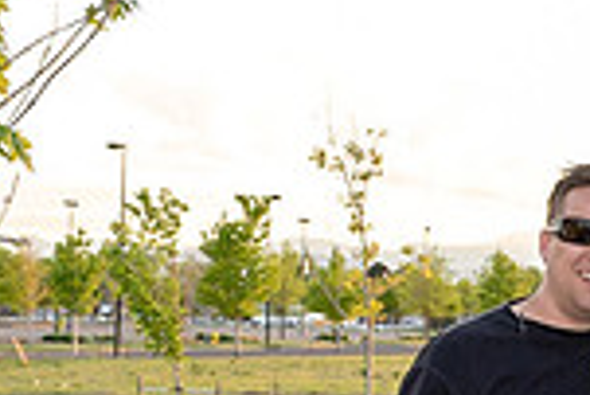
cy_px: 425
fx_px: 2707
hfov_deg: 12.1
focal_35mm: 165
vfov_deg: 8.3
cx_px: 784
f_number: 6.3
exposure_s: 1/60
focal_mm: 28
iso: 200
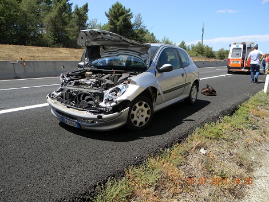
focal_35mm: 28
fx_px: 217
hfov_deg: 63.5
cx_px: 134
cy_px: 101
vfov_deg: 49.7
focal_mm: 5
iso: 80
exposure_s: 1/560
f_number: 3.5
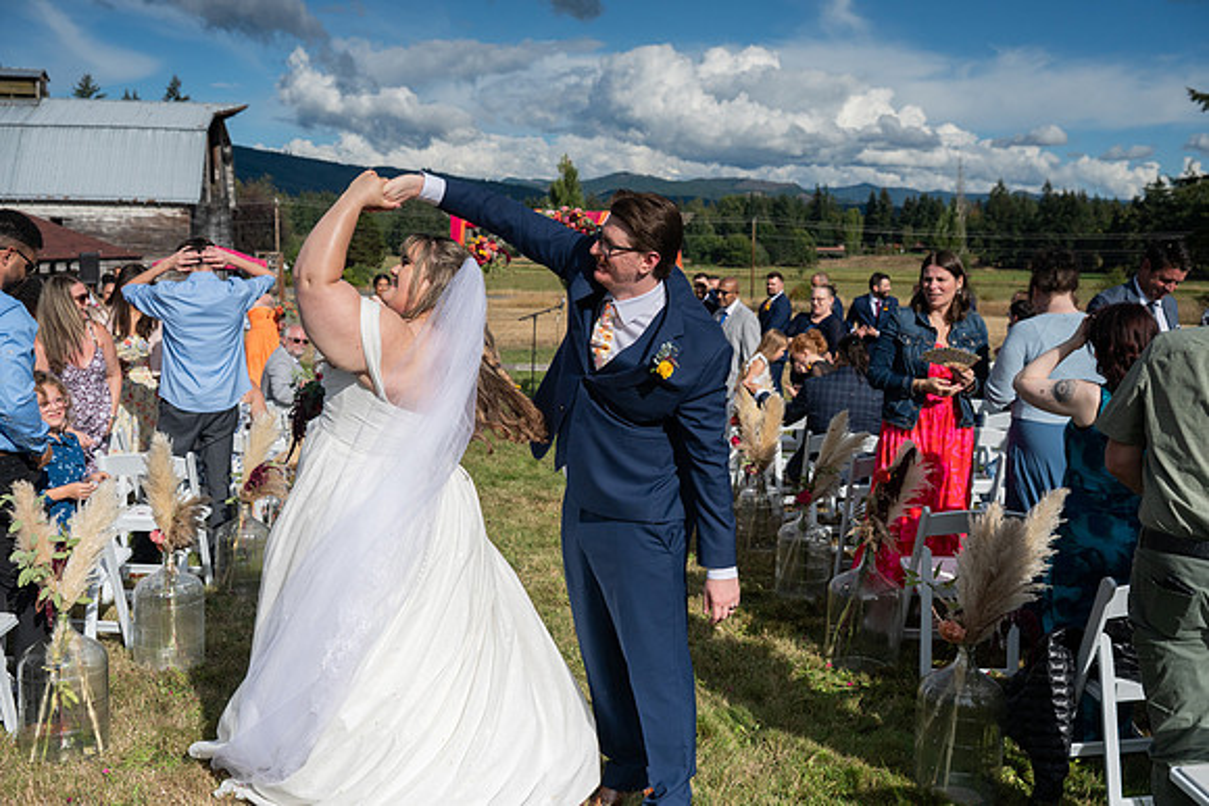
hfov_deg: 54.4
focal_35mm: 35
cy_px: 403
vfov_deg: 37.9
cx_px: 604
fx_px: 1176
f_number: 5
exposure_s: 1/8000
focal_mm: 35
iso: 400
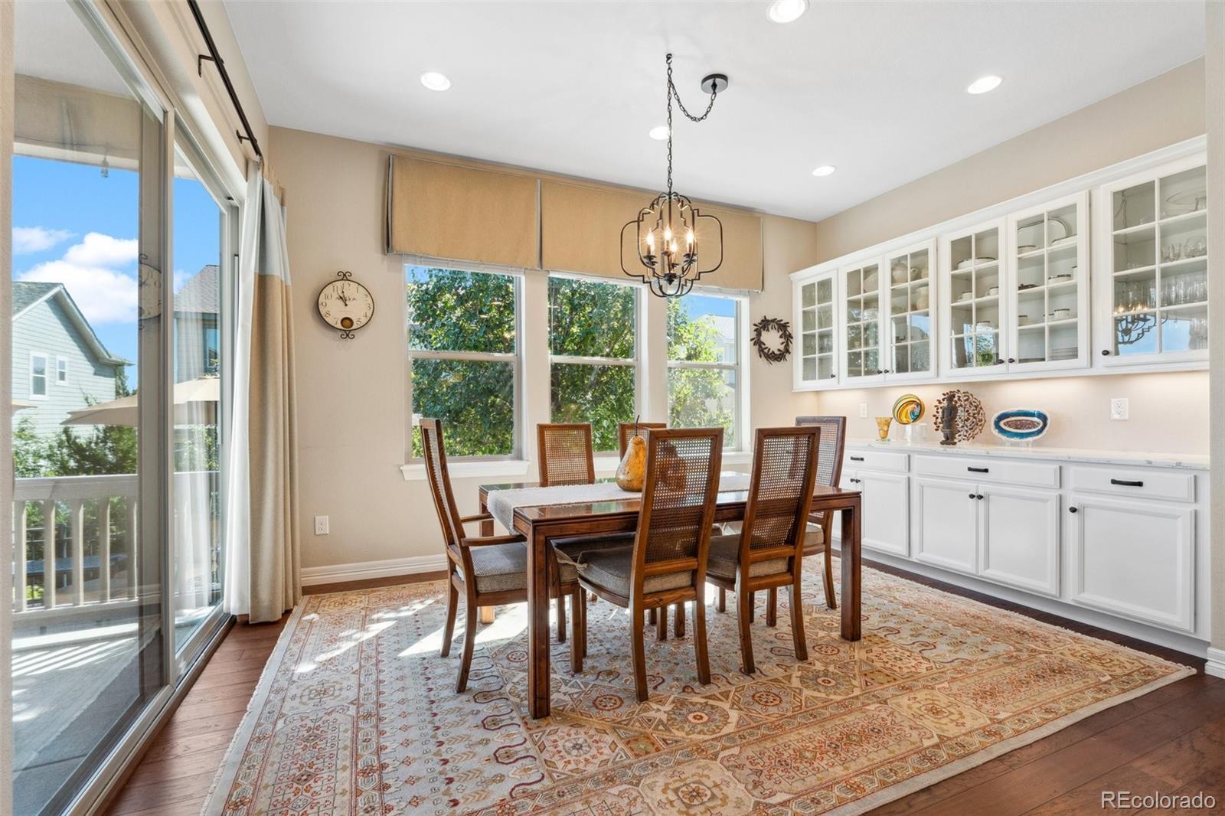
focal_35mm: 16
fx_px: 561
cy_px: 408
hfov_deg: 95.0
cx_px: 612
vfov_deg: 72.0
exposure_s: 1/50
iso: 640
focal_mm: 16.5
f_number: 9
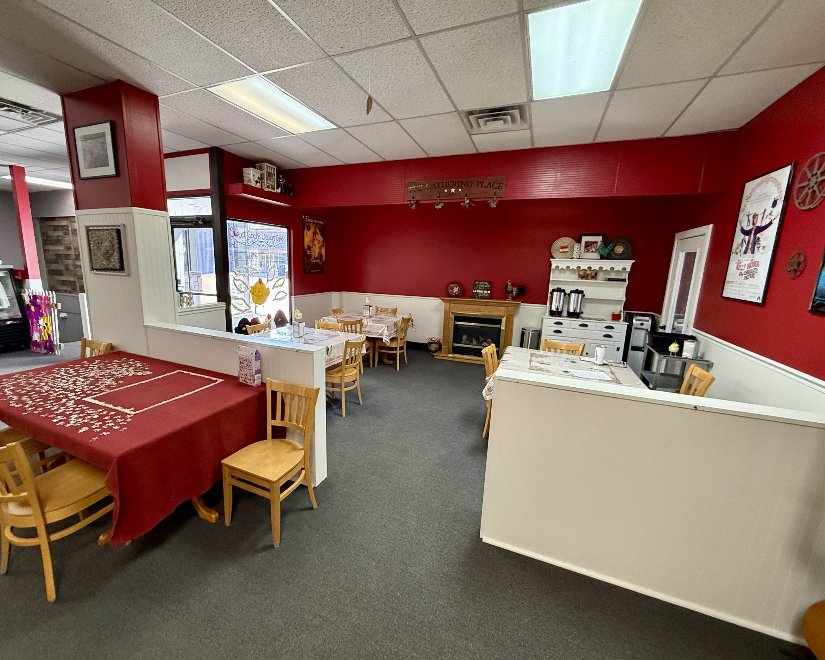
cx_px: 382
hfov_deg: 96.6
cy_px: 333
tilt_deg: -11.0
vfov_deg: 84.0
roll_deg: -1.7
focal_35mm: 15
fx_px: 366
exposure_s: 1/120
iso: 500
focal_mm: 2.22
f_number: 2.2
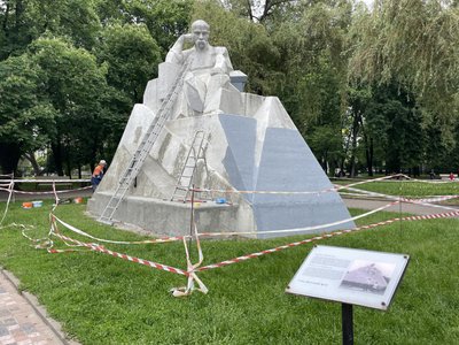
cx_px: 230
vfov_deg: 53.1
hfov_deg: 67.3
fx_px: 345
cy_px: 172
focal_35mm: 26
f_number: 1.6
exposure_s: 1/1575
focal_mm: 4.2
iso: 32
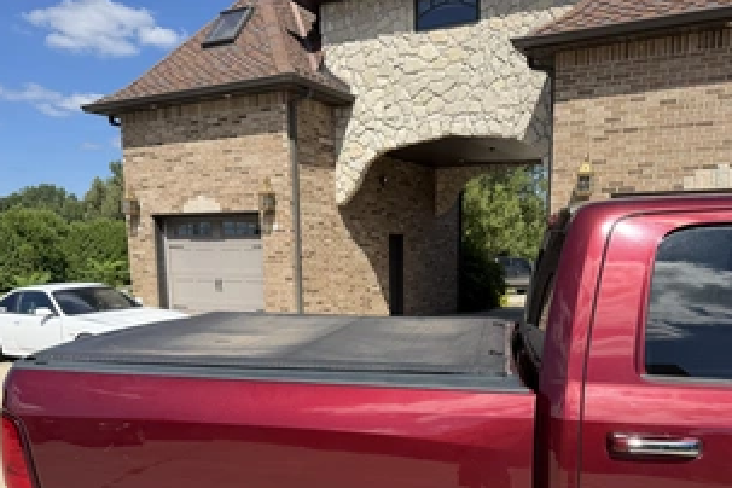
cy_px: 360
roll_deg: +0.3
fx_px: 671
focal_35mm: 33
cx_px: 394
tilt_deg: -7.5
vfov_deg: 39.0
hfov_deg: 57.2
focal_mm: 6.76
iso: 80
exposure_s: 1/4167
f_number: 1.78
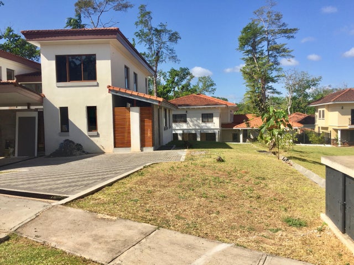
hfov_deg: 61.7
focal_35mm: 29
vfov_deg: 48.2
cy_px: 132
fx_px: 297
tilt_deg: -2.3
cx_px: 177
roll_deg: +0.6
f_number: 2.2
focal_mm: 4.15
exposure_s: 1/2475
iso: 32
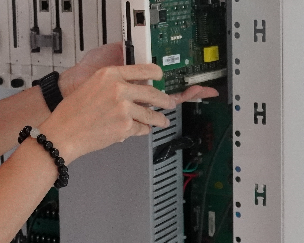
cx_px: 32
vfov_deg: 13.9
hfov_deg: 17.2
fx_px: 989
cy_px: 31
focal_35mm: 110
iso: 2500
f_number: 4
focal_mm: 19
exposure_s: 1/160
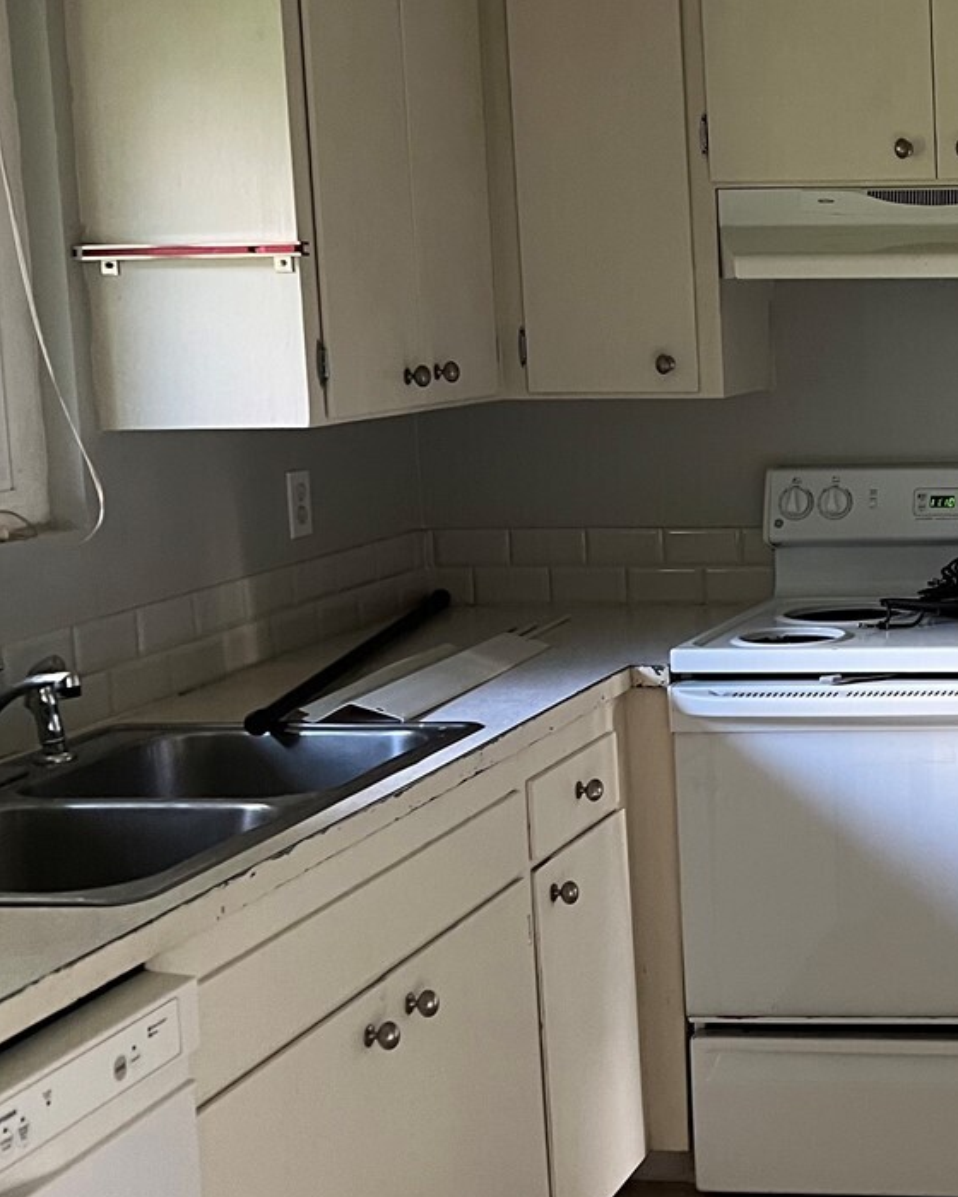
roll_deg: +1.3
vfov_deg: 32.4
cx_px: 1146
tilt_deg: -6.7
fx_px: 2056
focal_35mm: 58
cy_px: 492
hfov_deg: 23.9
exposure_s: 1/60
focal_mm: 5.7
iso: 250
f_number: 1.5
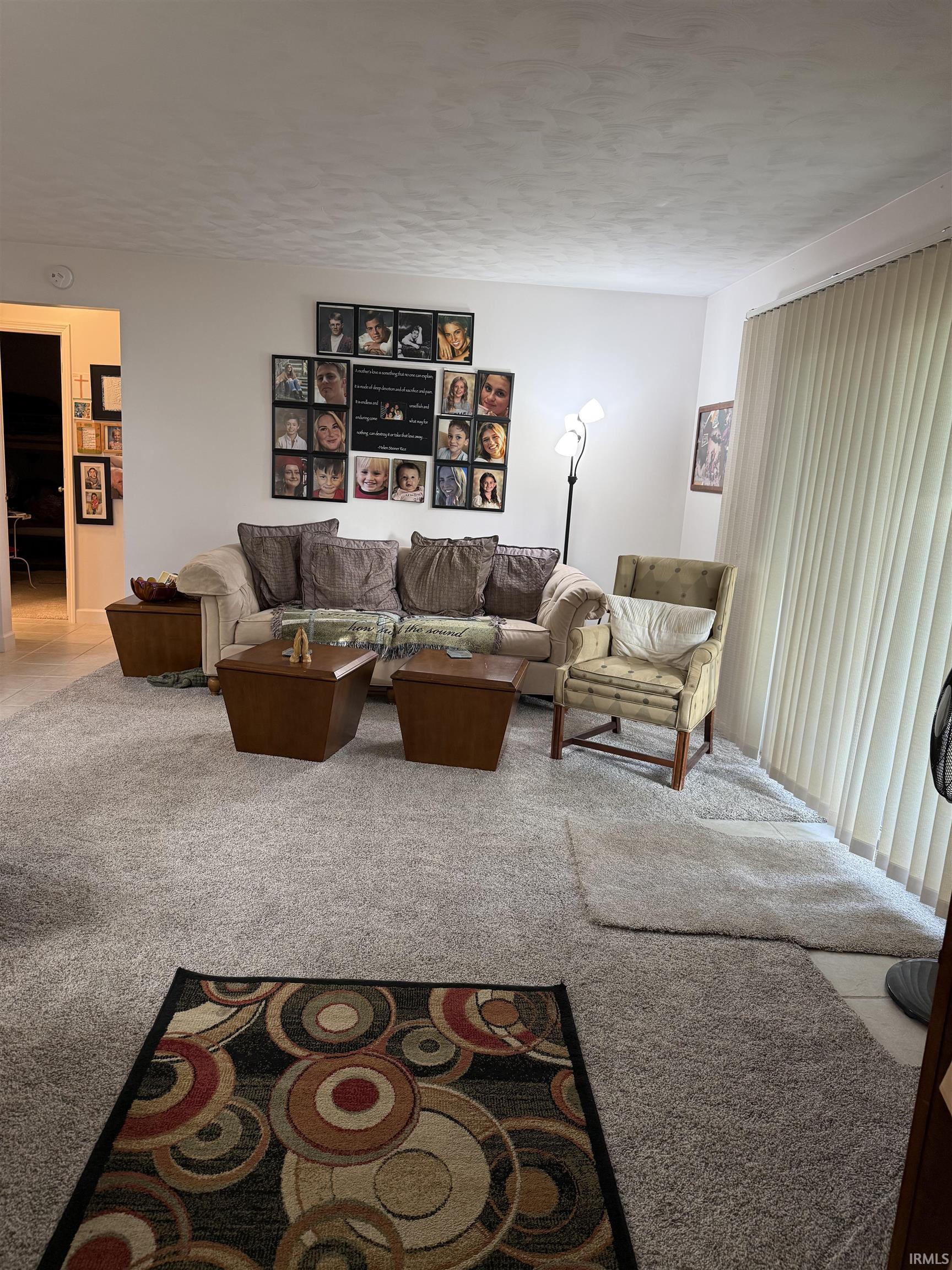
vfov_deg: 71.6
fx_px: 880
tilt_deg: -10.8
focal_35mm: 24
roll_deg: -4.5
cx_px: 476
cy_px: 635
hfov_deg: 56.8
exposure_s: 1/60
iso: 160
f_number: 1.78
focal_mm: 6.76
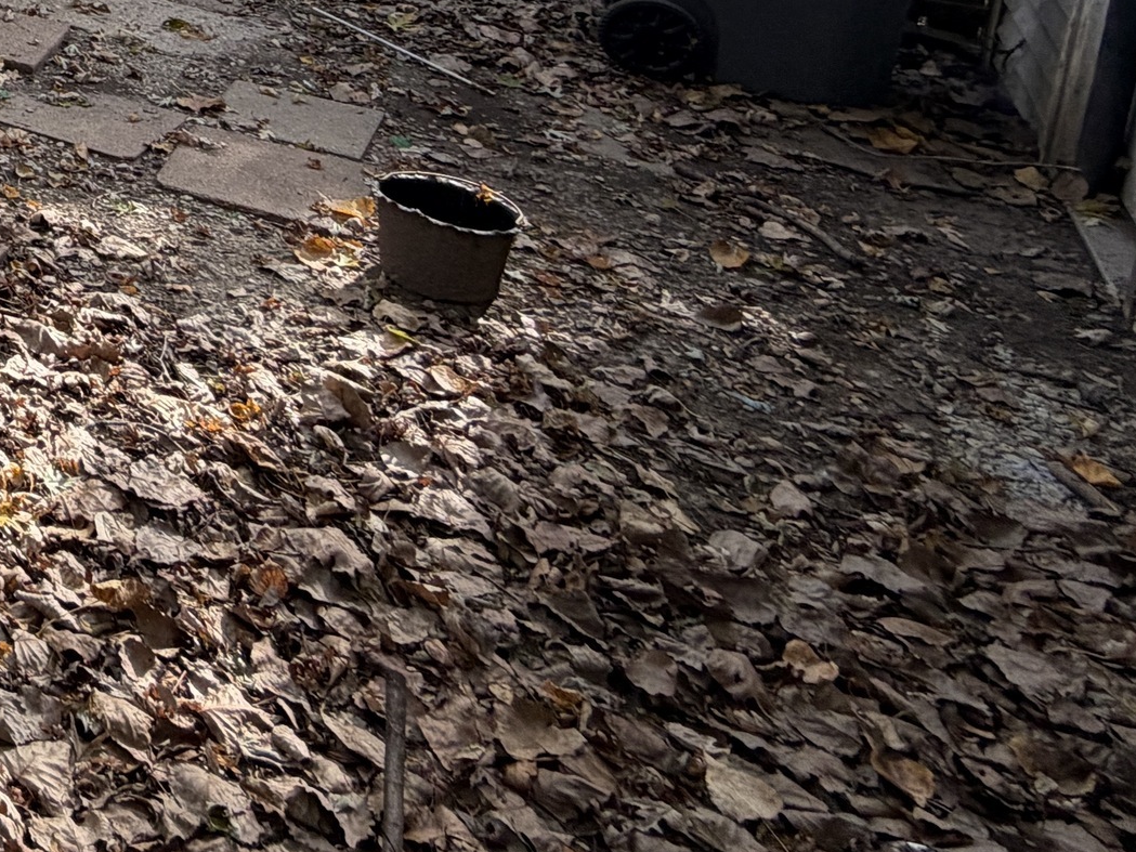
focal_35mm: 41
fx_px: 1346
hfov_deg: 30.6
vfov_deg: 28.8
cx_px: -478
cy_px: -251
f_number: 2.2
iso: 40
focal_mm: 2.22
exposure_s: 1/221
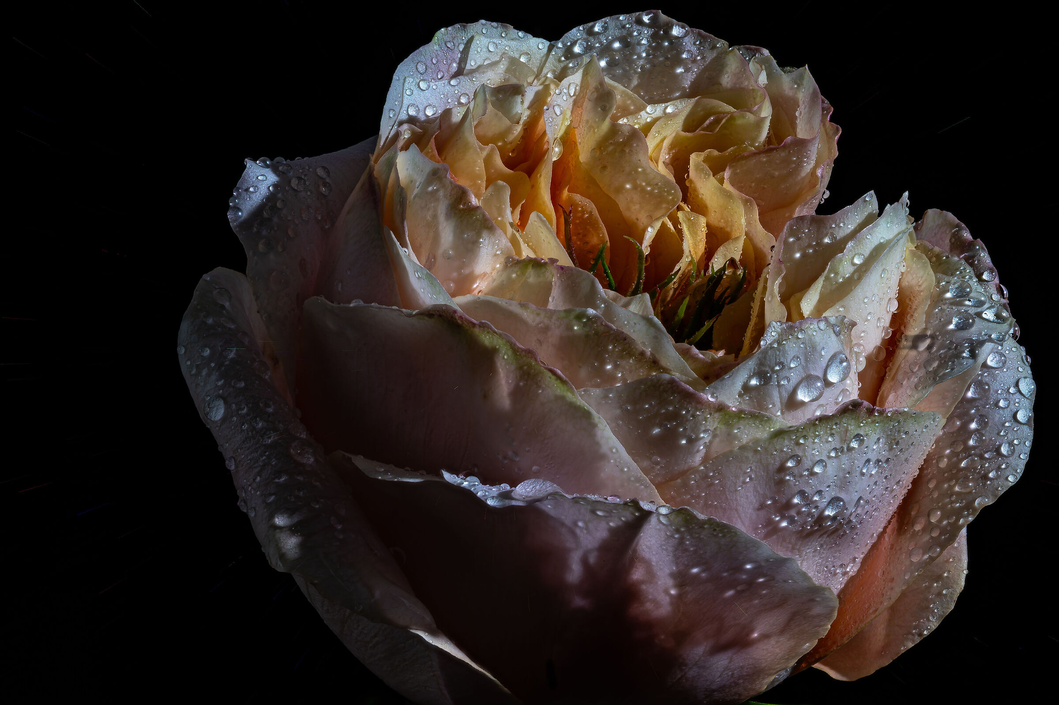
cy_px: 352
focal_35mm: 105
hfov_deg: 19.5
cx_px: 530
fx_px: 3087
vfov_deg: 13.0
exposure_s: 1/5
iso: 100
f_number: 16
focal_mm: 105
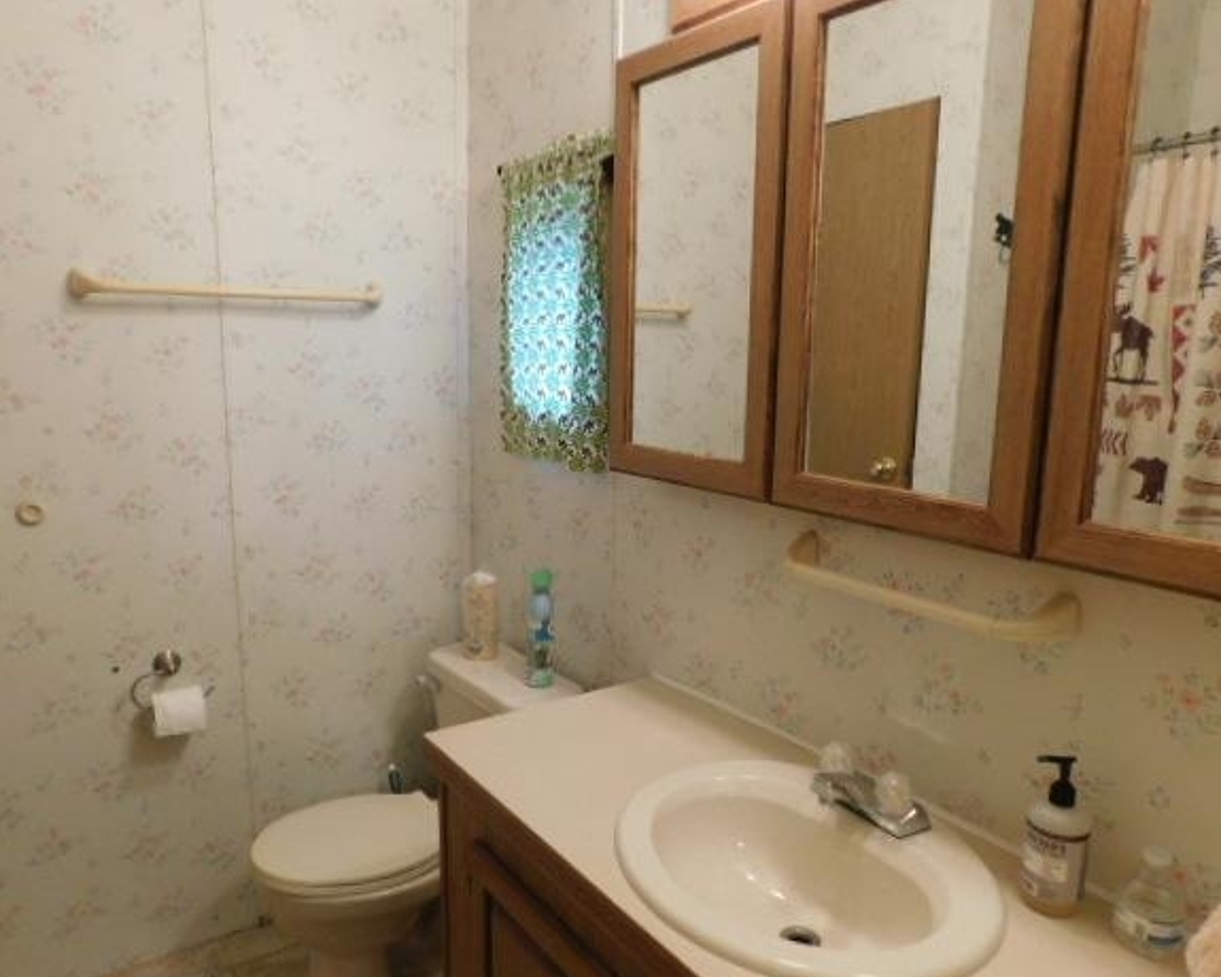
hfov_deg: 68.1
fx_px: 903
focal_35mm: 25
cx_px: 609
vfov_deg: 56.8
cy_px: 505
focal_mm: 4
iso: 360
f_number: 3
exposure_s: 1/30
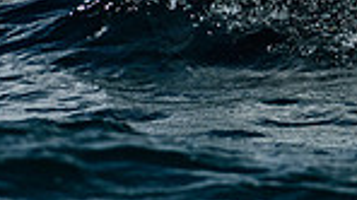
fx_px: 16317
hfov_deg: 1.3
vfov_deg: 0.7
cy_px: -170
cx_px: 514
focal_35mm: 1725
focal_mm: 280
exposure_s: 1/4000
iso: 400
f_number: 5.6
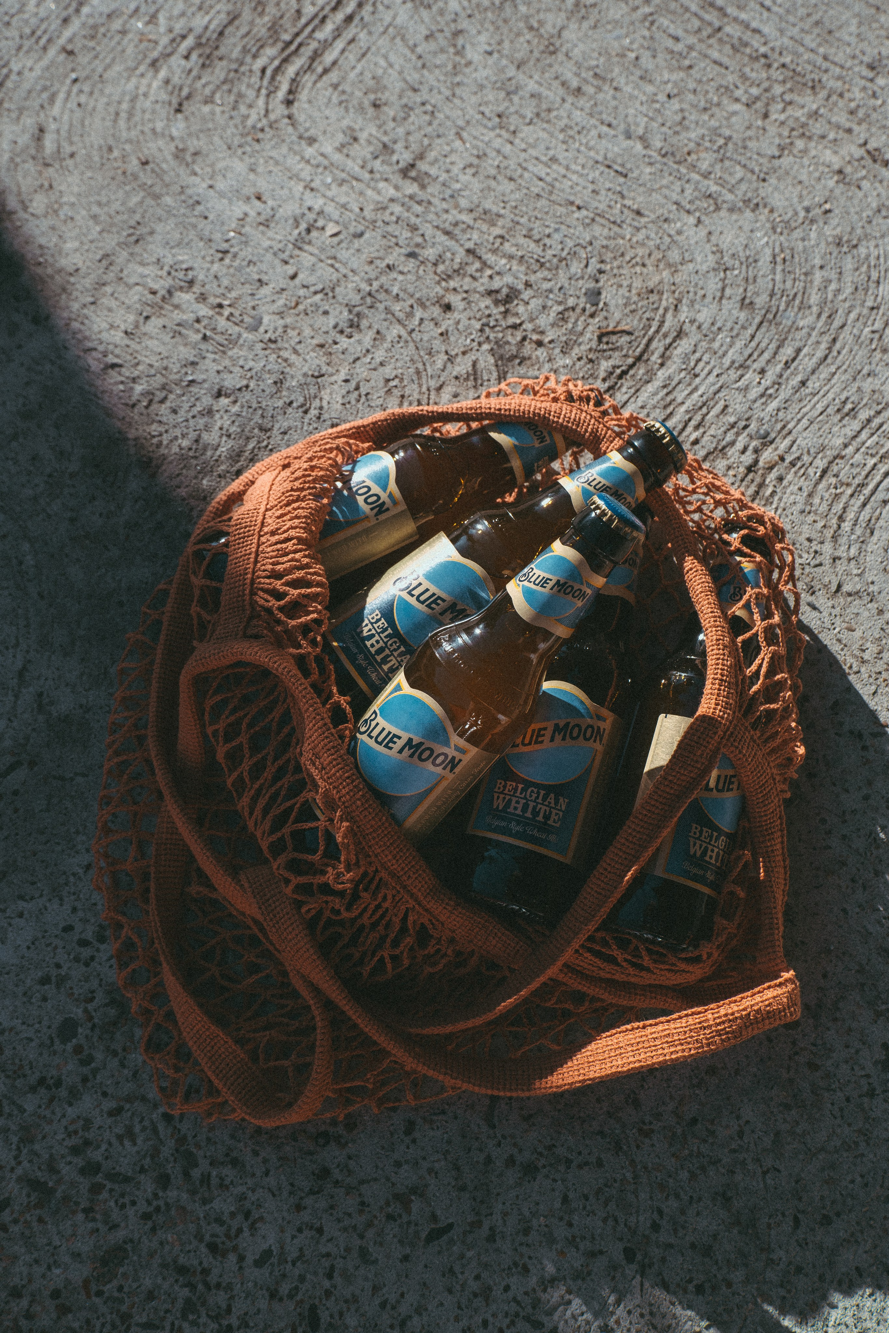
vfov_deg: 57.2
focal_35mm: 33
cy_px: 666
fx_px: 1222
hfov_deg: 40.0
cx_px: 444
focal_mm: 22.1
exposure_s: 1/500
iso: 100
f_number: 5.6
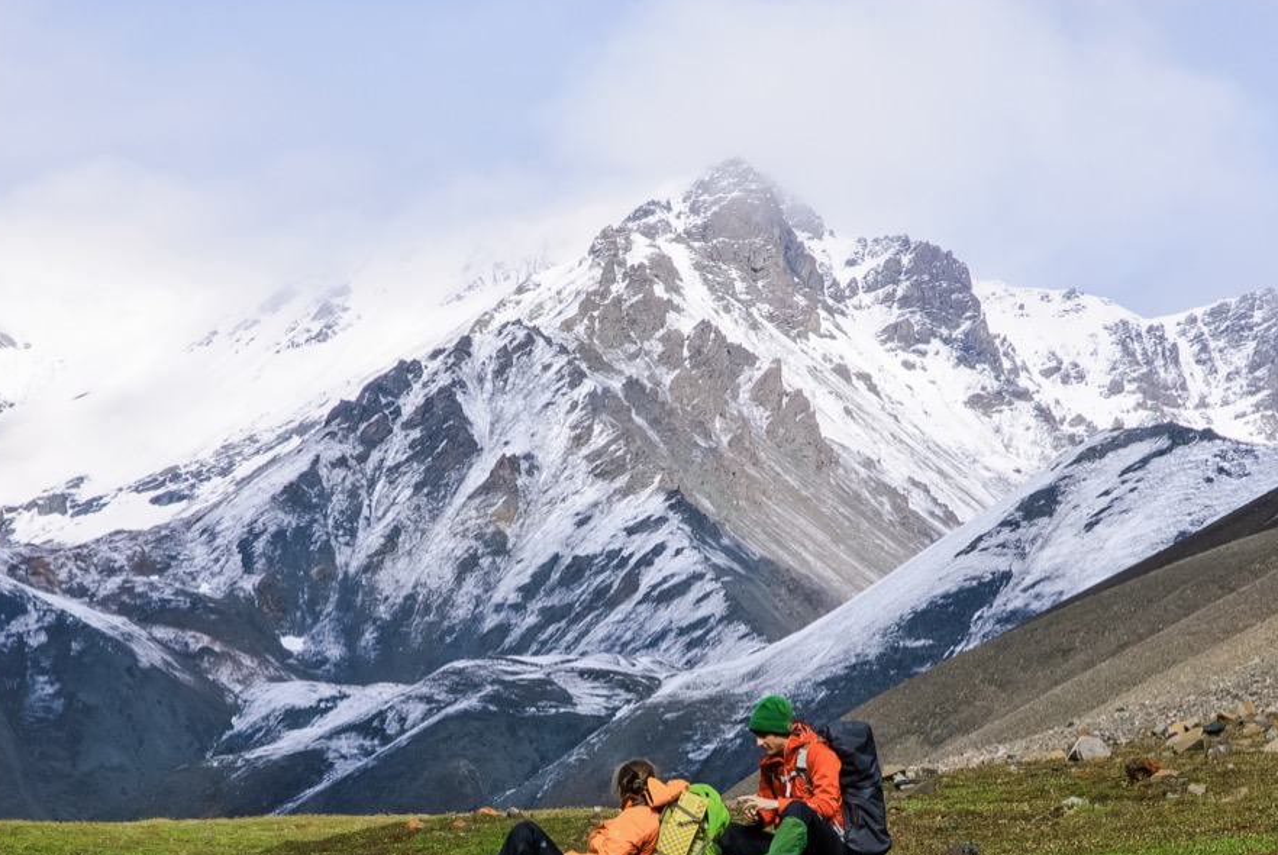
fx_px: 5501
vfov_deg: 8.9
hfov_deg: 13.3
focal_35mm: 155
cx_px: 672
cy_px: 662
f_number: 10
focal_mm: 65
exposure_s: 1/320
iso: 160
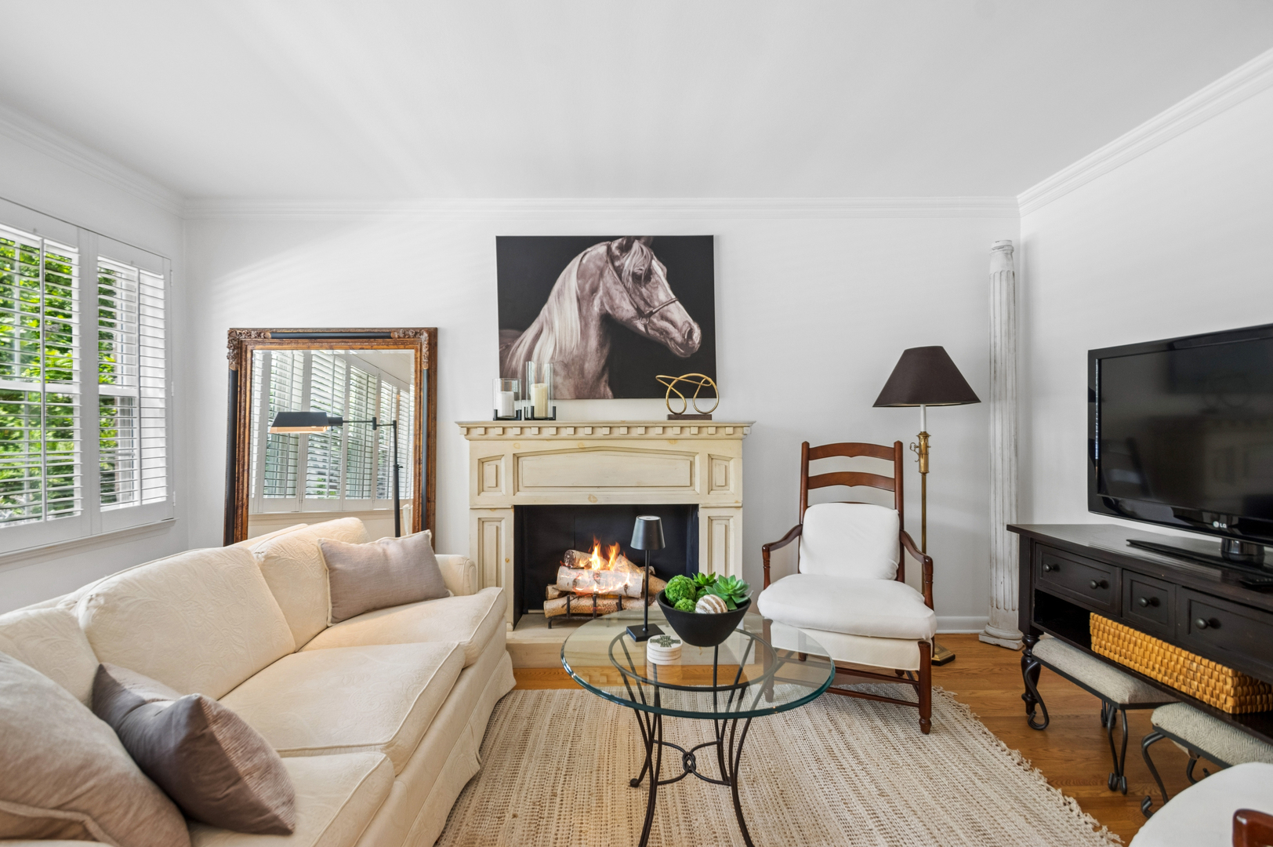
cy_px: 424
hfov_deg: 100.4
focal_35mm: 15
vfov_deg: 77.2
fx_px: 530
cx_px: 636
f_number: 8
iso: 400
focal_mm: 10
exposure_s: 1/13
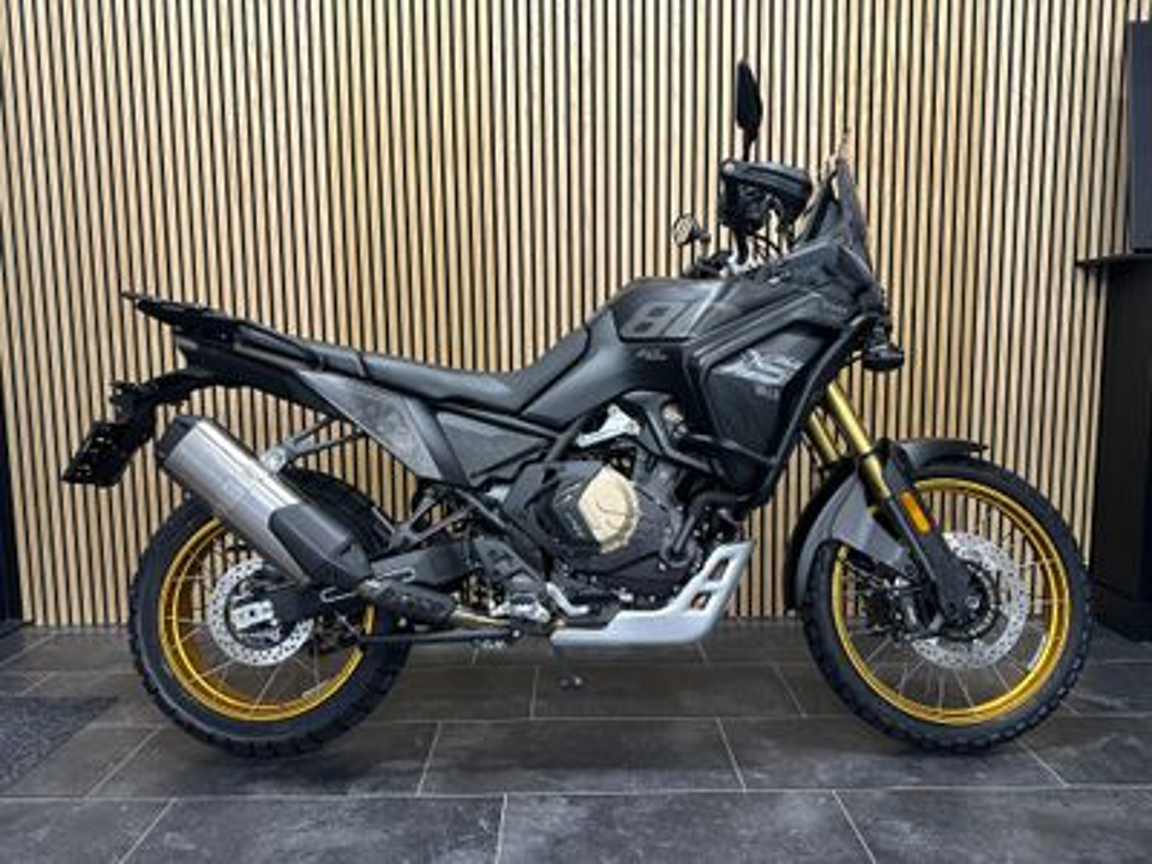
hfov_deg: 71.6
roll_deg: +0.0
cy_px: 432
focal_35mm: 24
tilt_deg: -6.5
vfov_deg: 56.8
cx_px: 576
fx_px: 799
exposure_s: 1/50
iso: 125
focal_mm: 6.86
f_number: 1.78
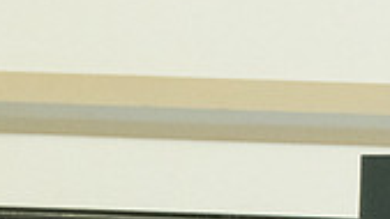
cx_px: 602
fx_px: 11115
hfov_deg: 2.0
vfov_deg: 1.1
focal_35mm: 1075
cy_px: 25
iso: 3200
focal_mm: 200
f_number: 4.5
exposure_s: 1/400
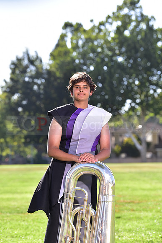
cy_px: 122
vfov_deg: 15.8
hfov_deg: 10.6
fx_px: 877
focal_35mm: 130
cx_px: 81
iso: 100
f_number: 4.5
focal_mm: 130
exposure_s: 1/250
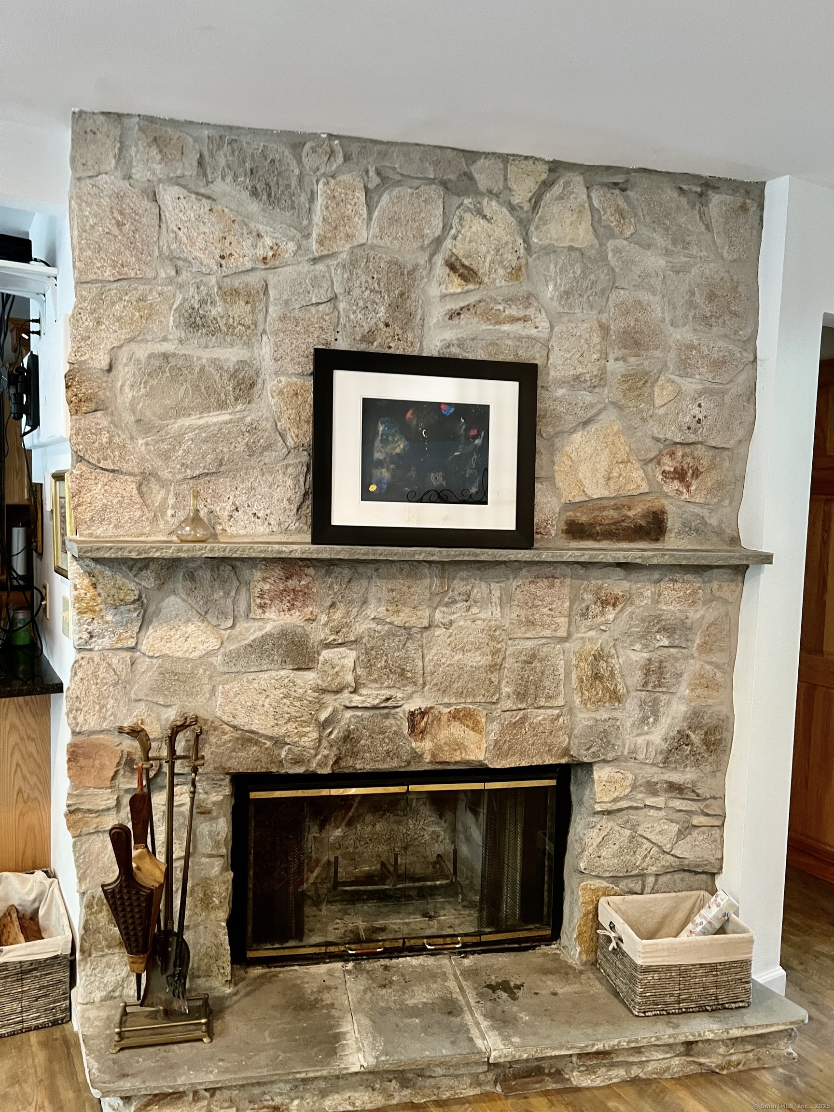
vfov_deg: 67.3
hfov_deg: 53.1
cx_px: 417
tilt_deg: -5.1
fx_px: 835
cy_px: 556
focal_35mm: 26
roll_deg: -1.7
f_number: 1.5
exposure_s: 1/40
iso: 400
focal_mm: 5.7
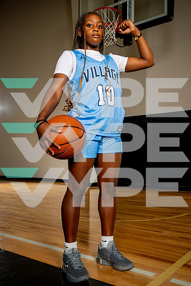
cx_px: 96
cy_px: 143
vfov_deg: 54.4
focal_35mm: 35
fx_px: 279
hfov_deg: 37.9
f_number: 8
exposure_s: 1/500
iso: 250
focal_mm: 35
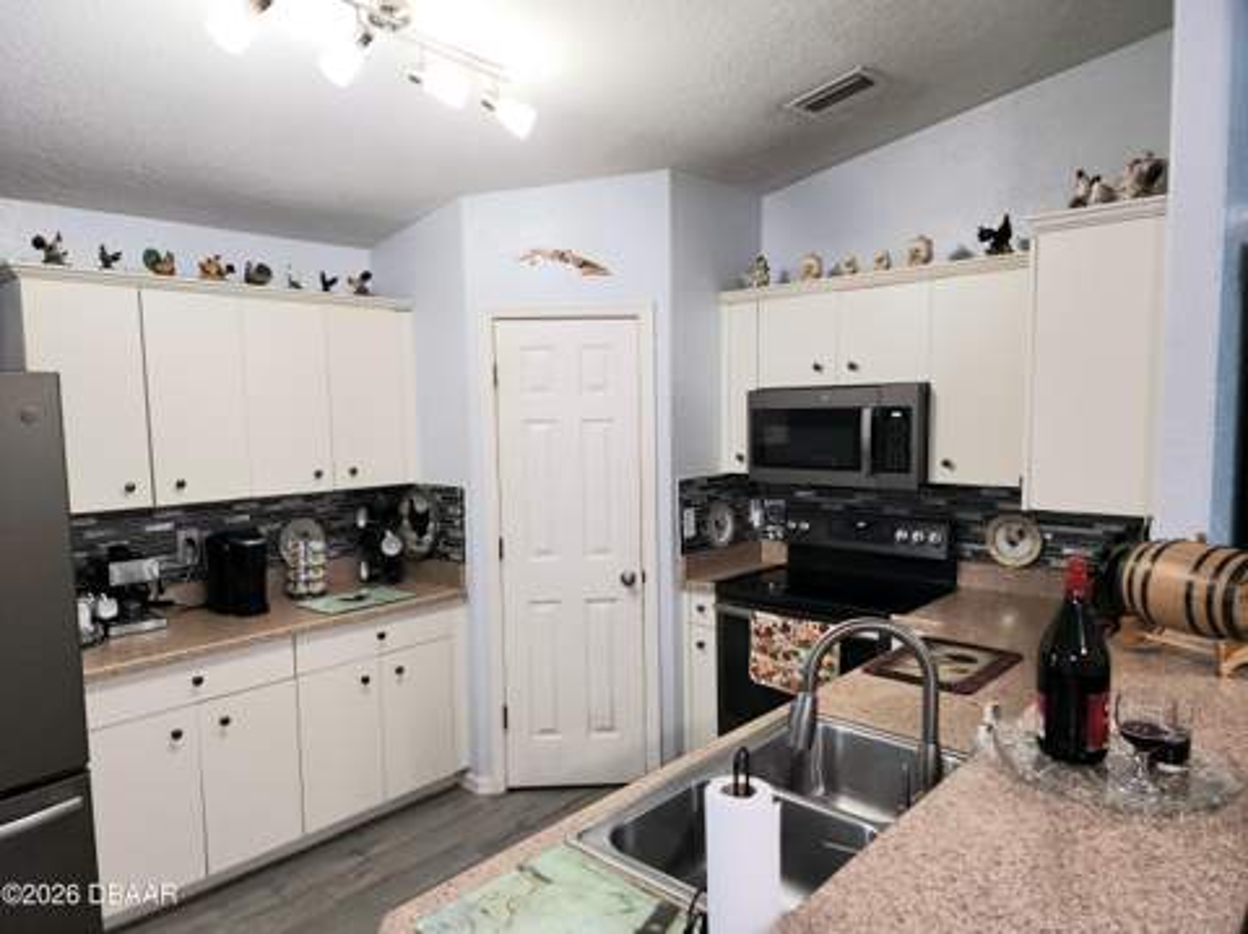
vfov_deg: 58.8
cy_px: 467
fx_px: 828
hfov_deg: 74.0
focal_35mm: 23
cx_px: 624
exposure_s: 1/40
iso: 100
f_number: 1.8
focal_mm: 6.4
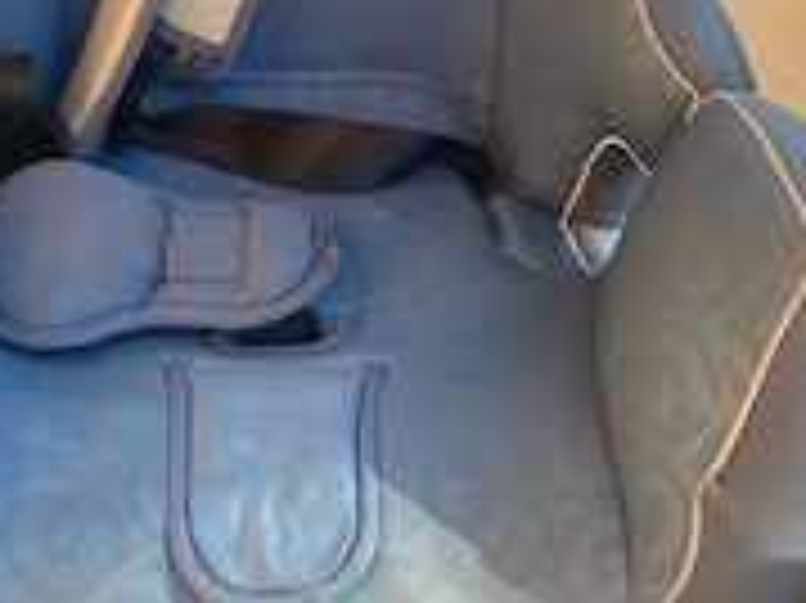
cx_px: 293
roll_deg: +0.3
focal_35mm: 58
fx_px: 1350
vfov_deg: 22.8
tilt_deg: -39.4
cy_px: -148
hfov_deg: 33.1
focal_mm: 4.25
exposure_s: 1/302
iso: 32
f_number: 1.8
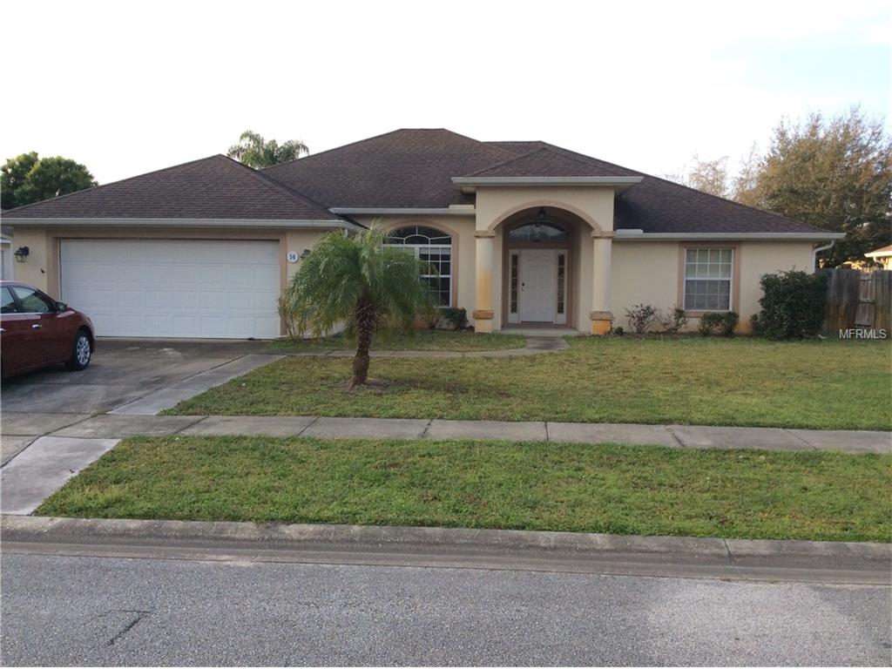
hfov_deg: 56.8
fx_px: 825
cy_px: 334
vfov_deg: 44.2
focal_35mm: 32
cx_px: 446
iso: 32
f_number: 2.4
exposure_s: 1/272
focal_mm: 3.3
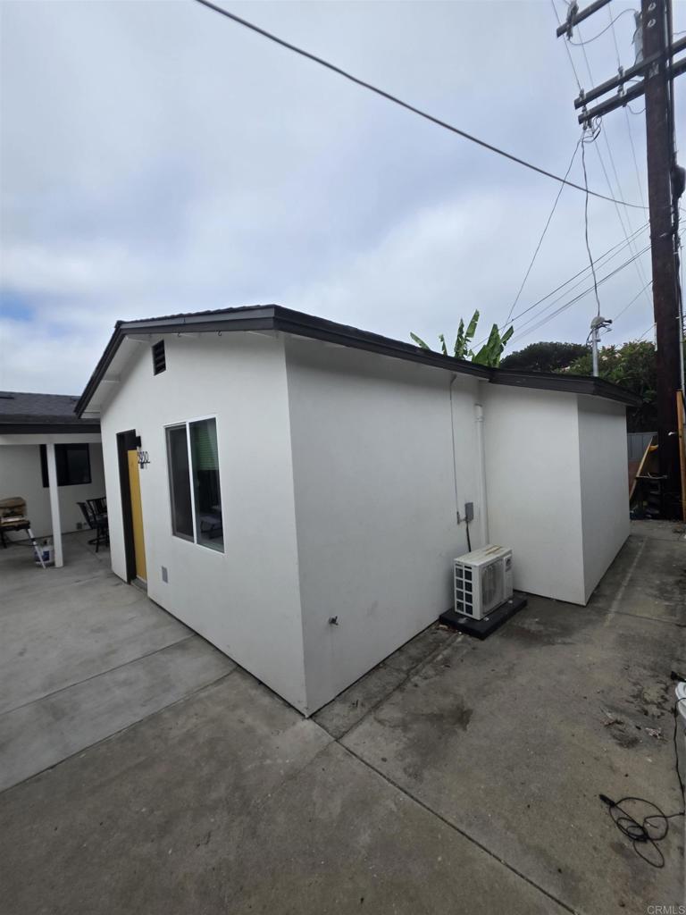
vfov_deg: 106.2
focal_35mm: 13
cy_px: 458
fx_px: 344
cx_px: 343
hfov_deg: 89.9
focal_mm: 2.2
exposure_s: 1/2614
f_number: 1.9
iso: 40
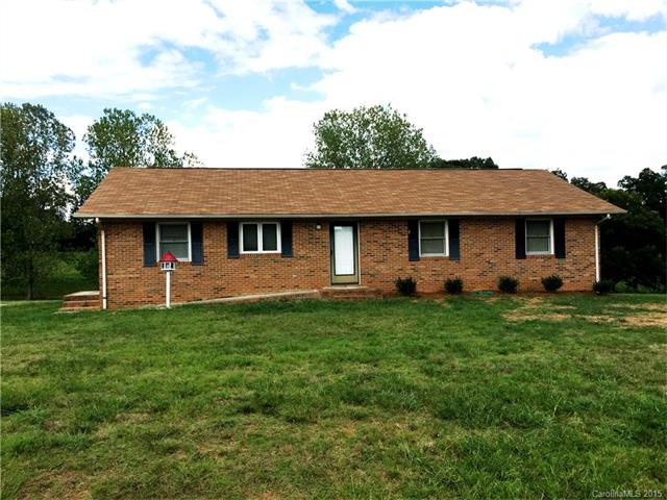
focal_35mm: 29
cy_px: 250
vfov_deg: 48.2
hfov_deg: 61.7
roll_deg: +0.7
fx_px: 559
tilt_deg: -0.2
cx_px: 334
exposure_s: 1/2475
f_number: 2.2
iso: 32
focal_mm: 4.15
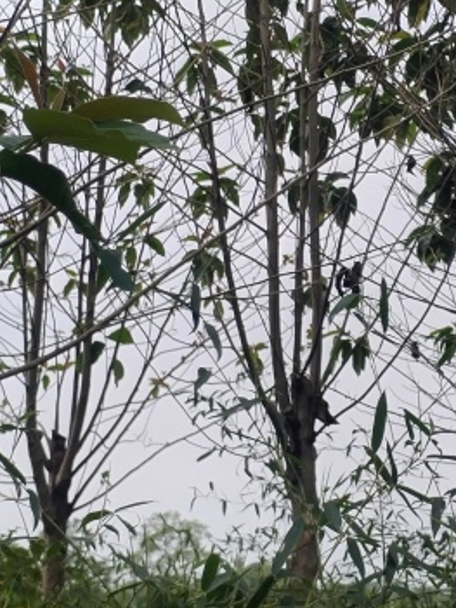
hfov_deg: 18.6
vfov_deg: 24.7
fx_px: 1388
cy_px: 257
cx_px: 331
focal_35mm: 79
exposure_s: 1/1301
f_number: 1.8
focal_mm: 4.75
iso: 100
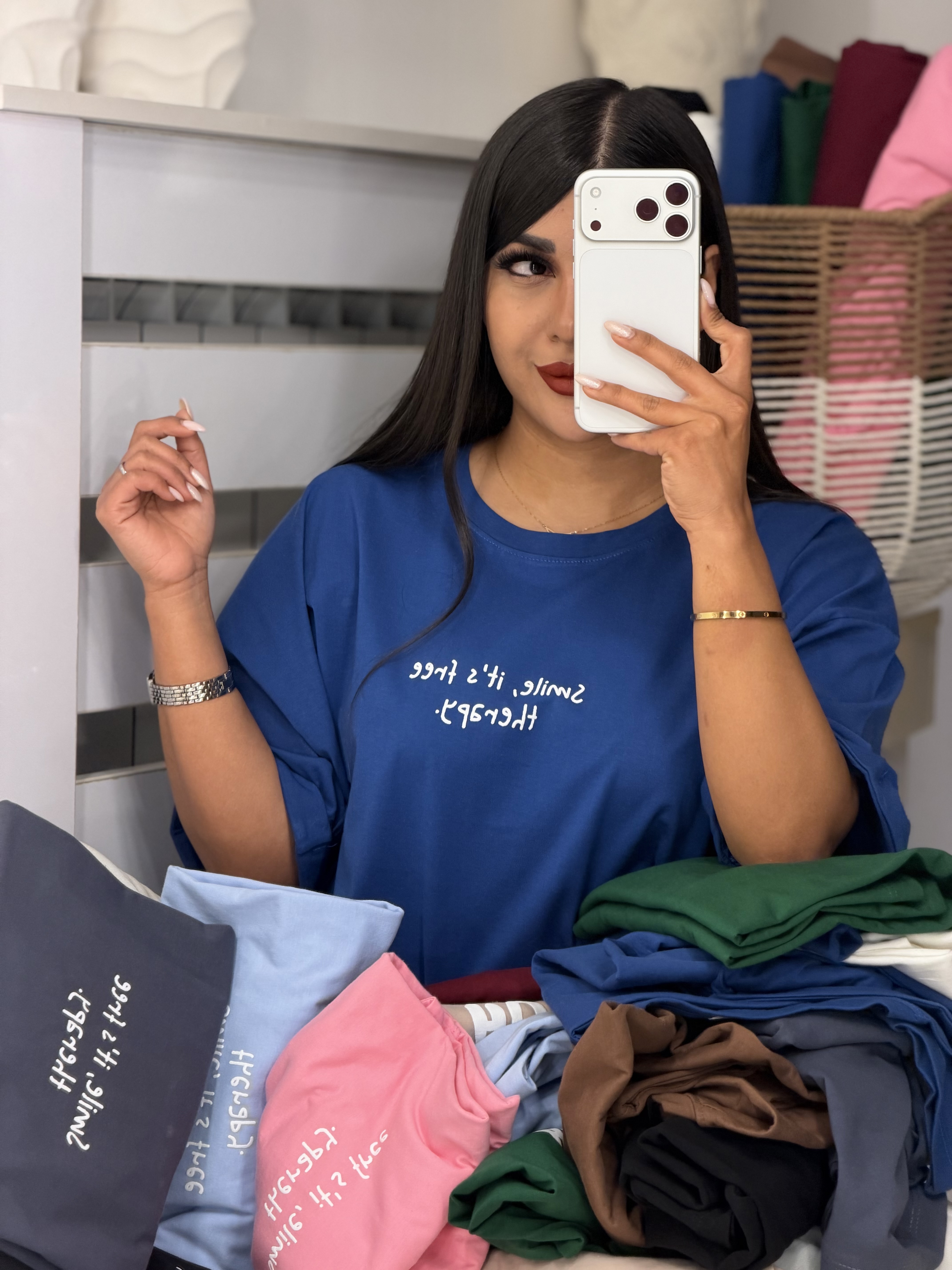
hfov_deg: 14.8
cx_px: 476
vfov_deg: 19.6
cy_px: 635
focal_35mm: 100
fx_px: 3667
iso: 80
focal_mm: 16.89
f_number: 2.8
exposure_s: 1/100
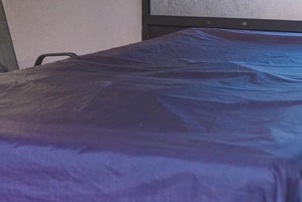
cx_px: 222
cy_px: 5
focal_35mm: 83
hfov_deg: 24.2
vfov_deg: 16.2
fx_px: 696
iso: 640
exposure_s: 1/100
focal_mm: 18
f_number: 2.5
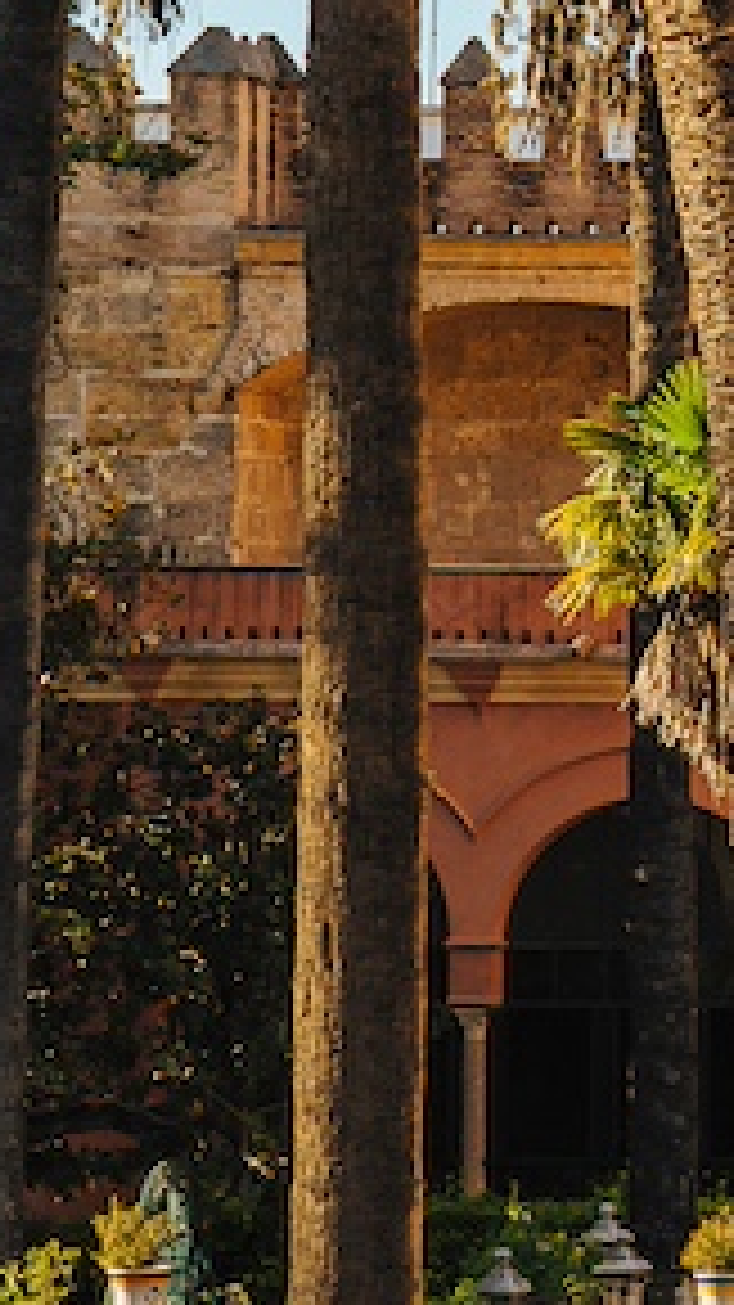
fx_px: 7651
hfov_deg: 5.3
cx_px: 1752
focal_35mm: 221
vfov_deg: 9.7
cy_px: 88
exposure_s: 1/320
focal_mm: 51
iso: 250
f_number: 8
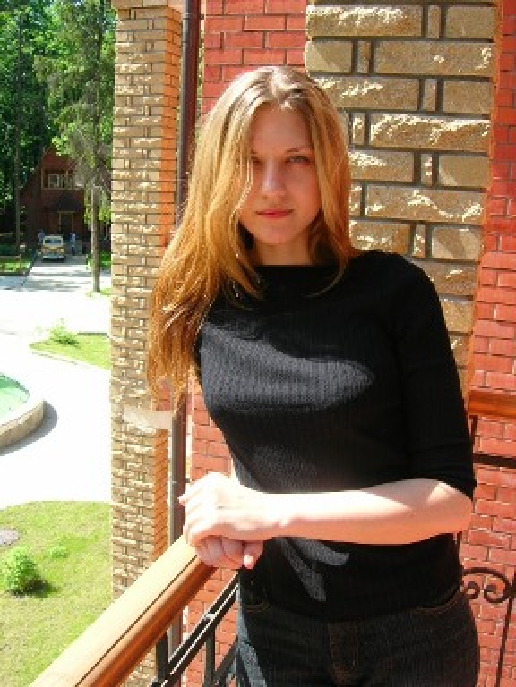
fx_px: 755
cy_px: 344
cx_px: 258
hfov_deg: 37.7
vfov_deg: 49.0
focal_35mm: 38
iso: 64
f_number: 4.8
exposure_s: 1/137
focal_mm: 7.8
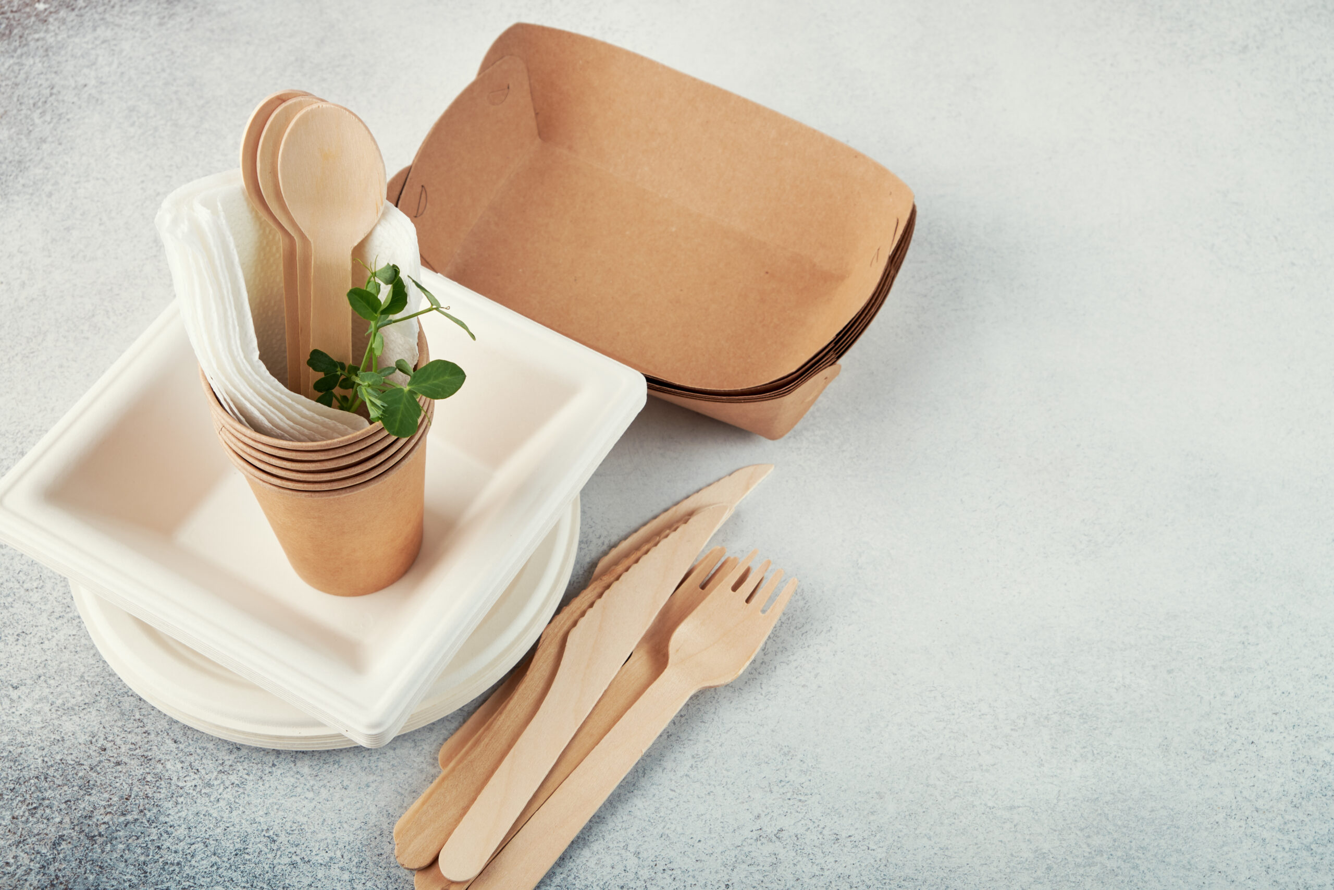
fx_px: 2260
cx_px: 667
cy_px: 445
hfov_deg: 32.9
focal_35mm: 61
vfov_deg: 22.3
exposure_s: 1/180
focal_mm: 40.7
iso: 200
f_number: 10
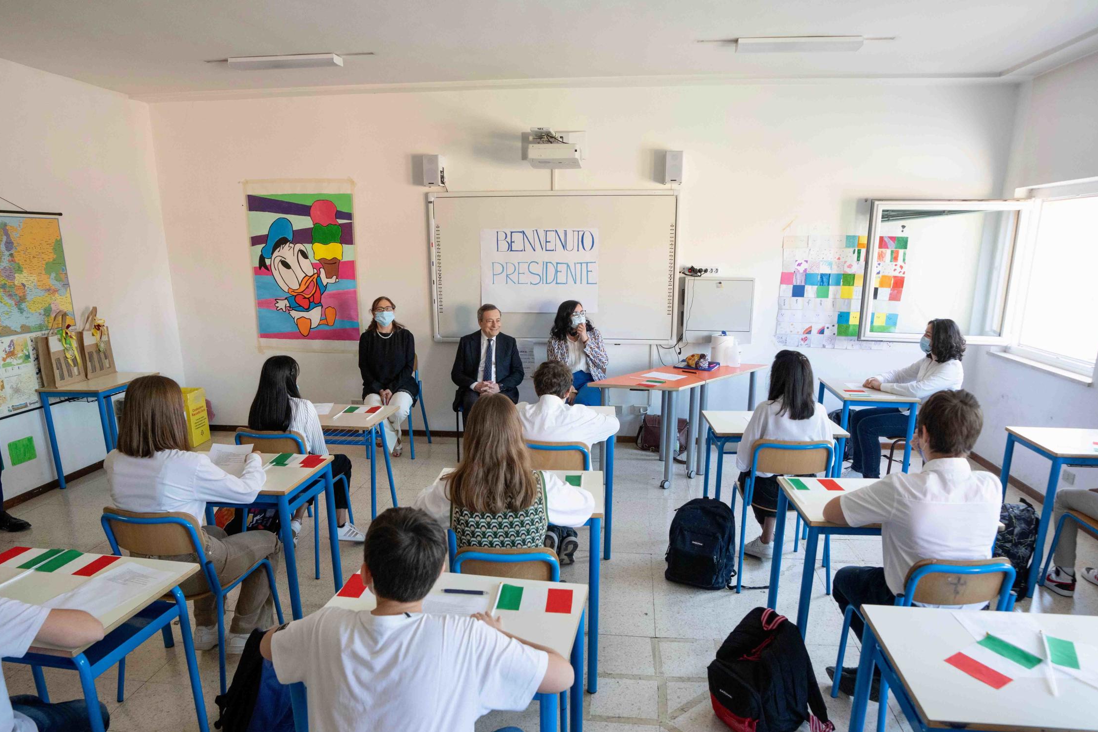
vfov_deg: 56.8
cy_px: 440
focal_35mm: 22
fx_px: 671
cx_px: 568
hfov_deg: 78.6
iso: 640
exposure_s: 1/125
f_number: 4
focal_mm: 16
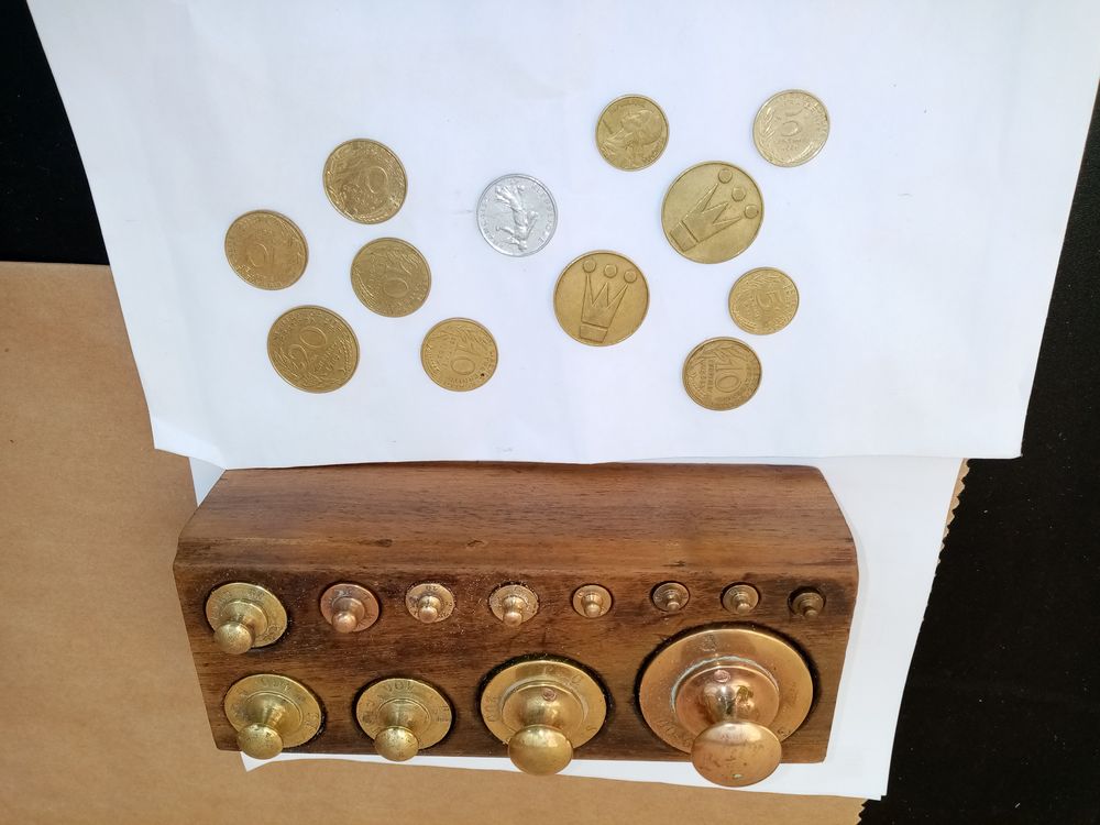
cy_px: 412
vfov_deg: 53.1
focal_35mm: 26
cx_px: 550
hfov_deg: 67.3
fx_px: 826
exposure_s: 1/175
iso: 100
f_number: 1.8
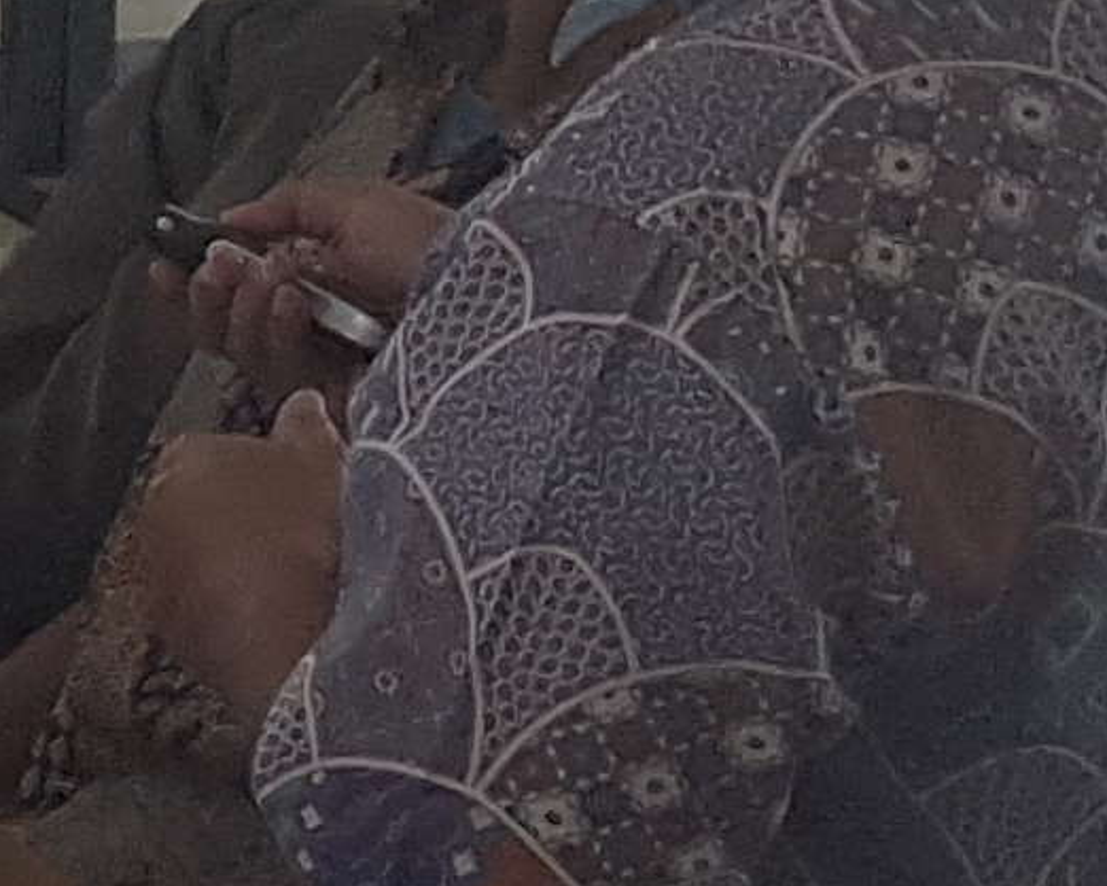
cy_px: 146
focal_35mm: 196
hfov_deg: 8.5
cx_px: -2040
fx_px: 6424
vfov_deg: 7.9
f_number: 1.7
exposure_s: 1/100
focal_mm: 4.2
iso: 100
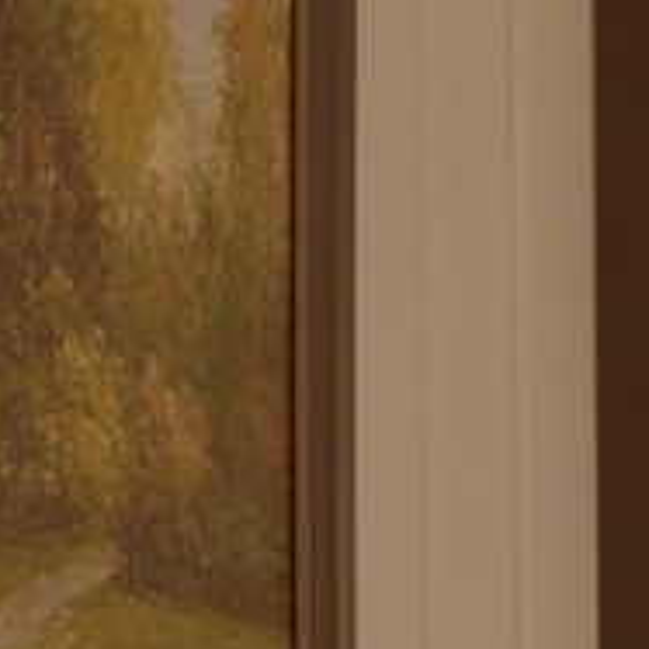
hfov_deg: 5.0
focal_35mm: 318
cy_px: 1171
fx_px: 6745
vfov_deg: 5.4
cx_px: 2405
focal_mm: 35
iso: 500
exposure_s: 1/20
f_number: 2
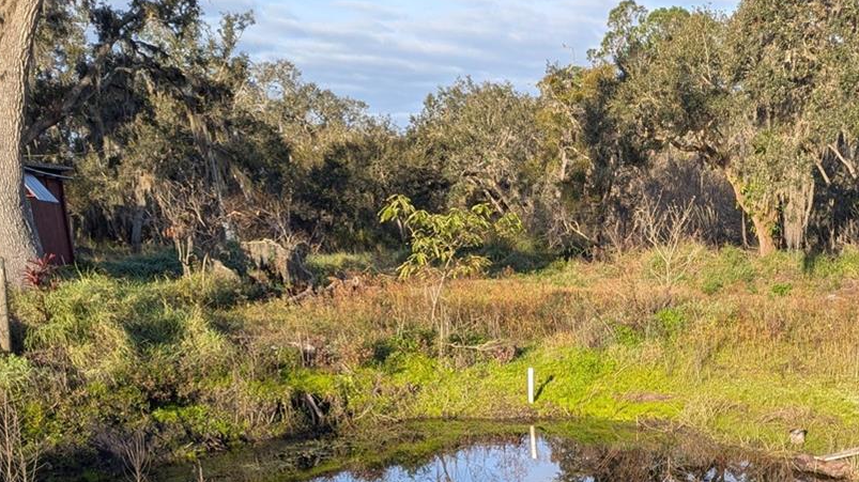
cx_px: 686
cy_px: 612
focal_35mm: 52
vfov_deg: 21.1
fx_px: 1184
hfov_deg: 38.4
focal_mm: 6.81
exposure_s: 1/792
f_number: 1.85
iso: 39
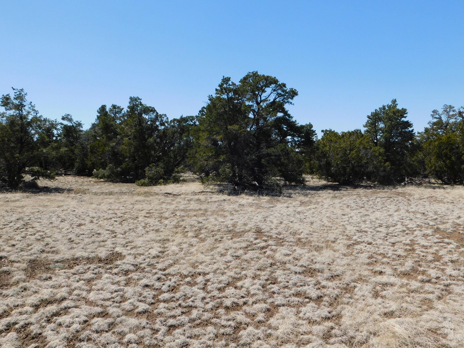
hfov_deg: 60.0
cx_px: 232
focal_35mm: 30
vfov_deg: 46.8
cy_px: 174
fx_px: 402
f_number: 3.2
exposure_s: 1/1500
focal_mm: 5.3
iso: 125
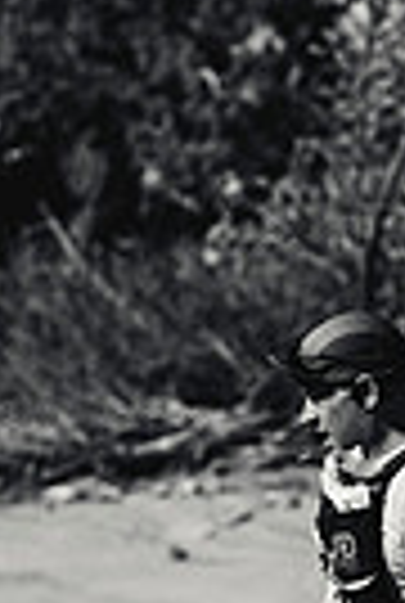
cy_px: 616
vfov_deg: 4.5
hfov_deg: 3.0
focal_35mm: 459
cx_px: 490
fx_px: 7705
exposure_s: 1/3200
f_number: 2.8
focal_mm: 137
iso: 100
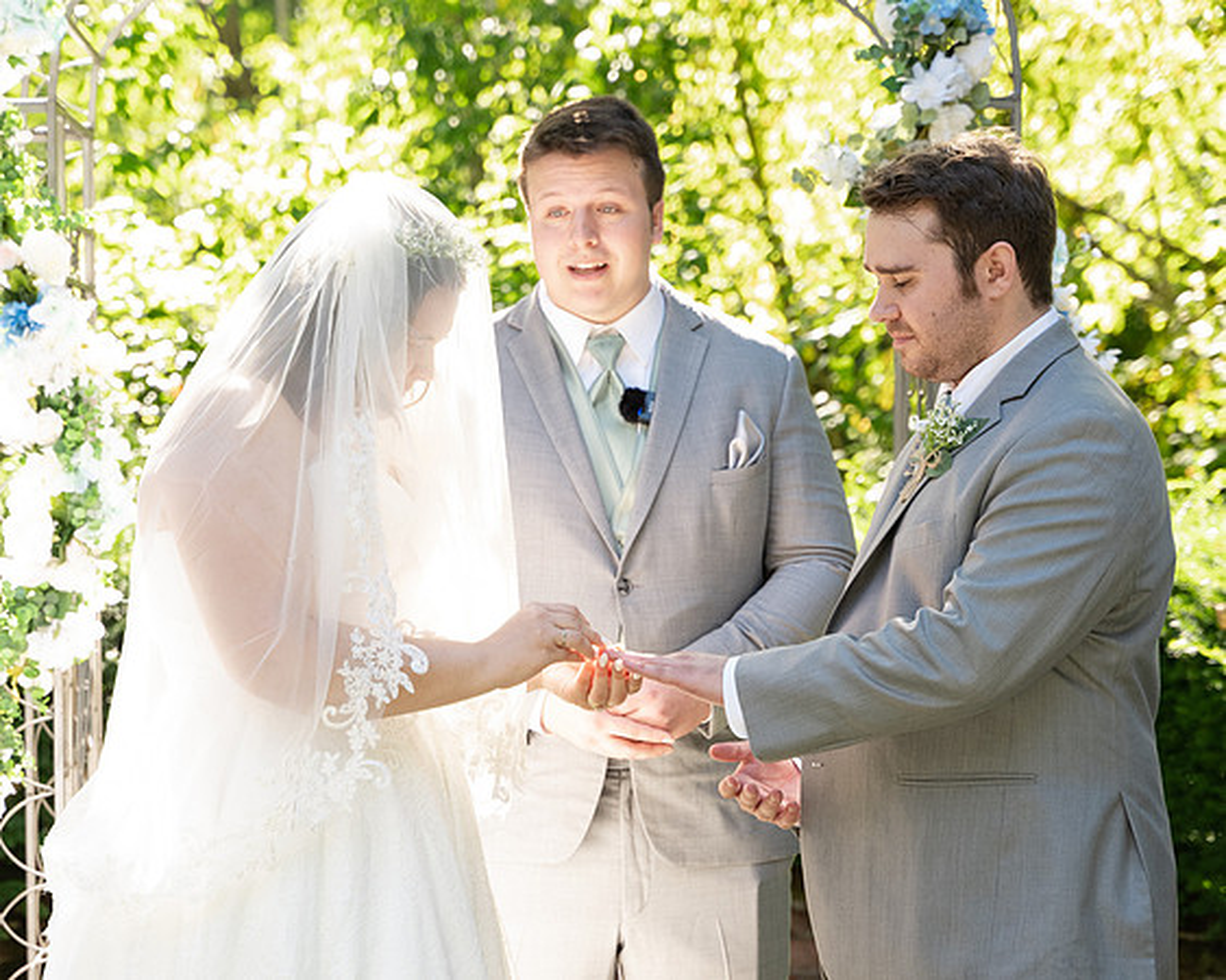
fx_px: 3962
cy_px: 632
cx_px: 455
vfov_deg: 14.1
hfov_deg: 17.6
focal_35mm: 109
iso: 640
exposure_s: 1/320
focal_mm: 75
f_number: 4
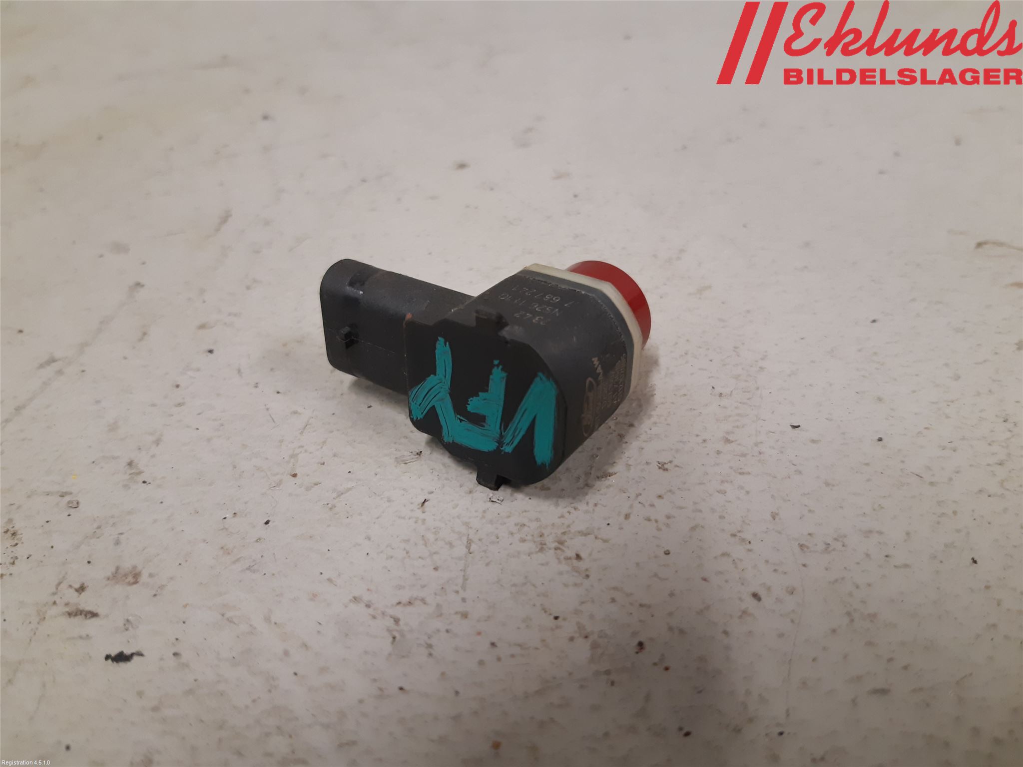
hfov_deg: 67.3
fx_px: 768
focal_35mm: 26
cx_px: 512
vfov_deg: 53.1
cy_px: 384
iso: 200
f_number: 1.7
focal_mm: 3.93
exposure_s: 1/50
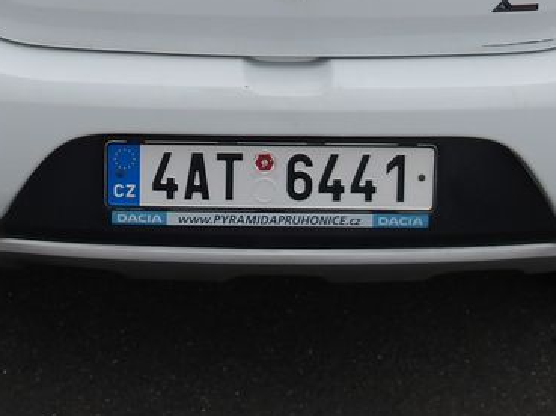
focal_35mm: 75
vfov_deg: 18.6
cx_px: 199
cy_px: -83
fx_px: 1203
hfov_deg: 25.9
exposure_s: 1/912
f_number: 3
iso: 100
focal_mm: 4.9
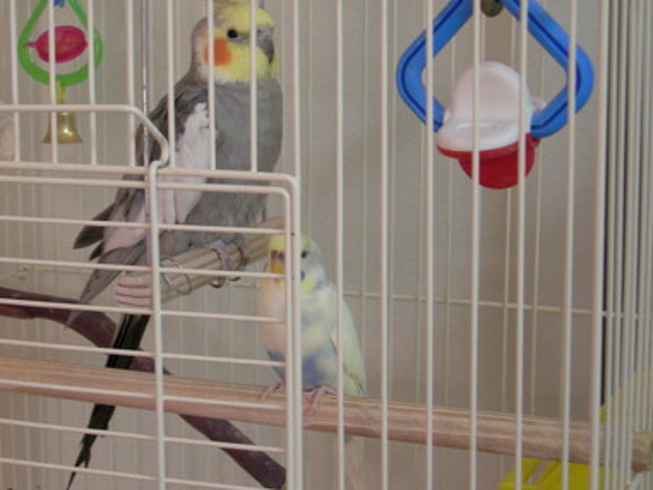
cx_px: 269
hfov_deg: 23.0
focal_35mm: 85
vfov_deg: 17.4
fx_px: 1604
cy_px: 212
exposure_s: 1/8.8
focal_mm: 14.9
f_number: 3.7
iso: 400
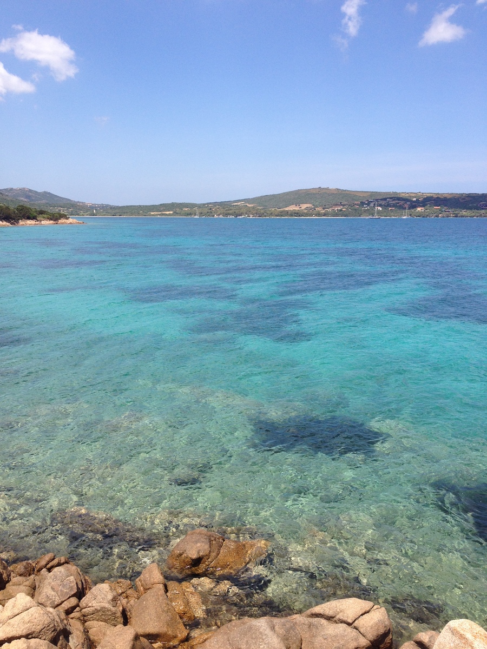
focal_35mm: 35
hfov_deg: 40.7
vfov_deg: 52.6
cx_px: 244
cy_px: 324
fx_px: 657
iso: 50
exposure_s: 1/1727
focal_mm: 4.28
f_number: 2.4
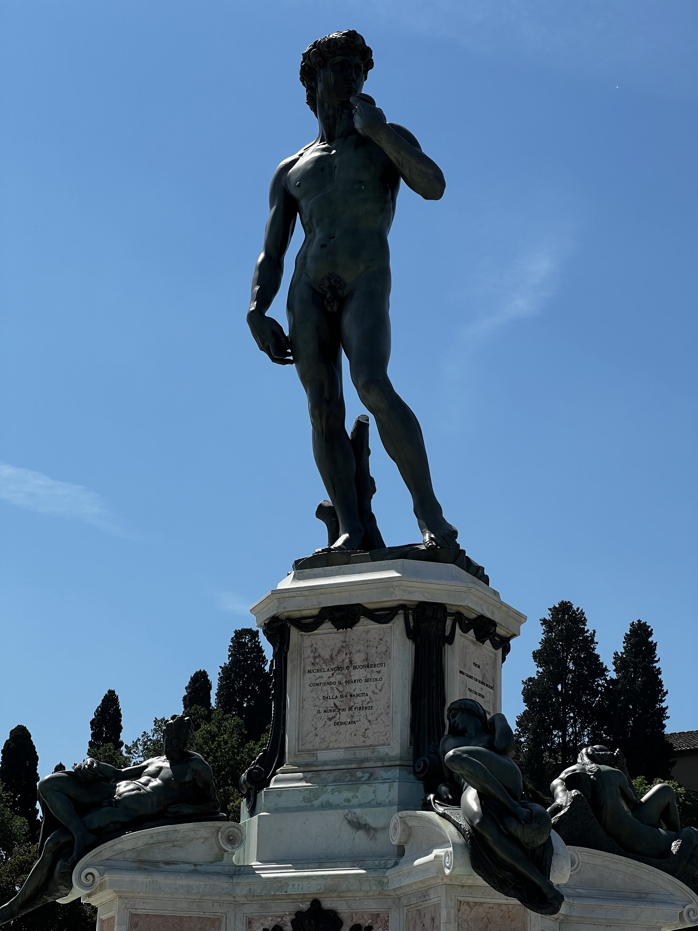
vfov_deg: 25.3
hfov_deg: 19.1
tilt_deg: +18.6
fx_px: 2070
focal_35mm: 77
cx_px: 349
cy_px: 466
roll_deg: -1.9
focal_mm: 9
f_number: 2.8
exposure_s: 1/1292
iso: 32
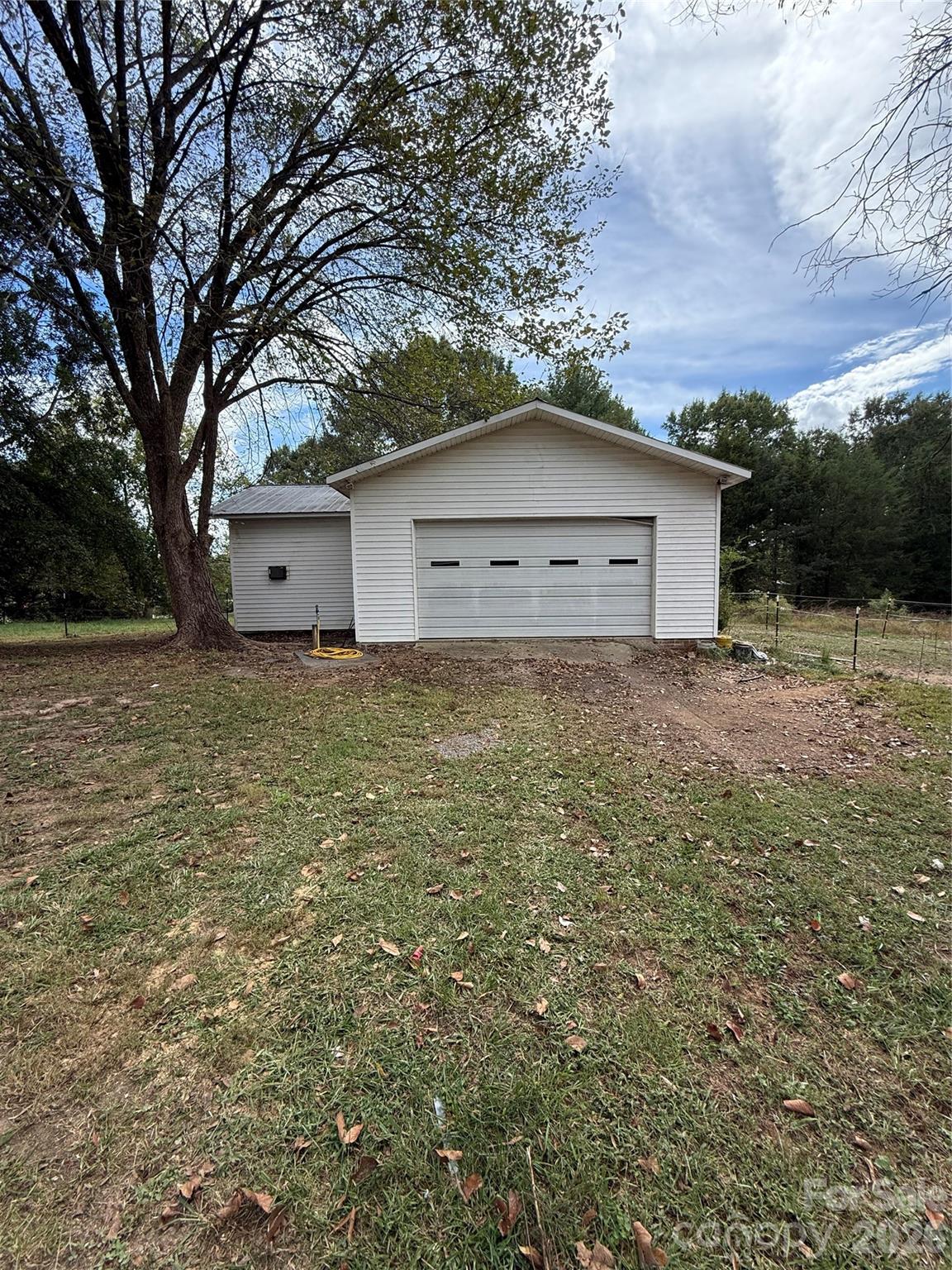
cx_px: 476
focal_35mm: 14
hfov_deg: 85.7
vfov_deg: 102.1
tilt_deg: -5.5
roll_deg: -0.9
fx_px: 513
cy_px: 635
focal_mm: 2.22
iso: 64
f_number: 2.2
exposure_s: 1/820
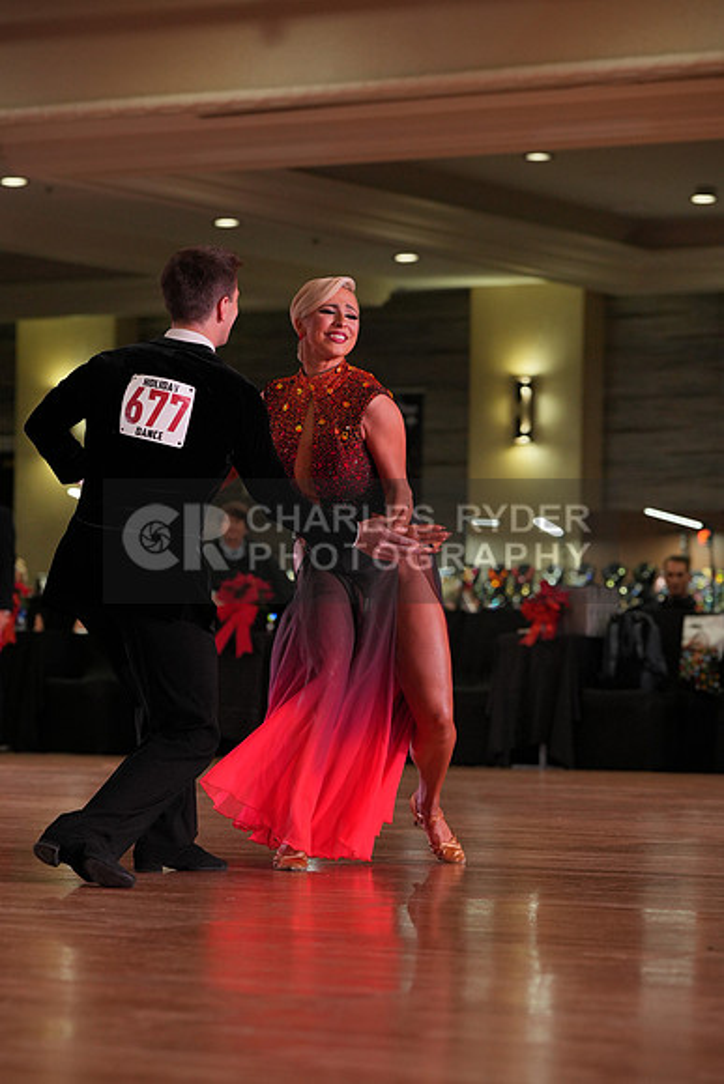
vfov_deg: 17.2
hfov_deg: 11.5
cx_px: 362
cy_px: 542
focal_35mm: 119
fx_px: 3587
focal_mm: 119
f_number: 4
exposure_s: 1/500
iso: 1250
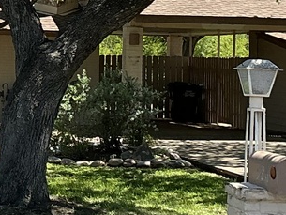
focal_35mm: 132
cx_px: -114
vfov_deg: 11.2
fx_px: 1091
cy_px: 26
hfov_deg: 14.2
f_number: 1.8
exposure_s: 1/739
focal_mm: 3
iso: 25
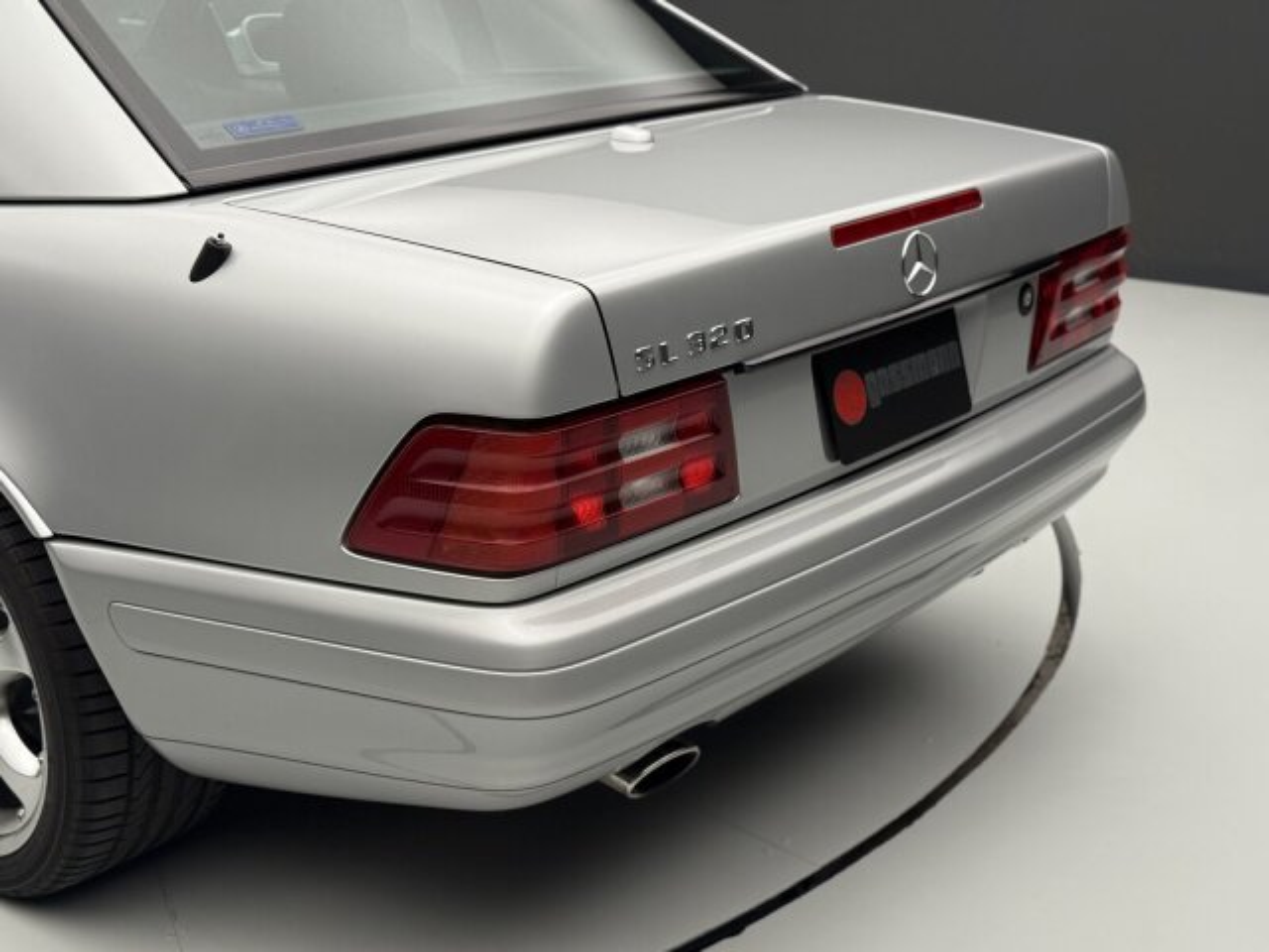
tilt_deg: -18.3
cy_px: 476
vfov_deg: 30.3
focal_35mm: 48
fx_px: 1760
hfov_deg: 39.7
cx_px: 634
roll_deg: +0.9
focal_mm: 6.76
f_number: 1.78
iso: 100
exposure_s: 1/109
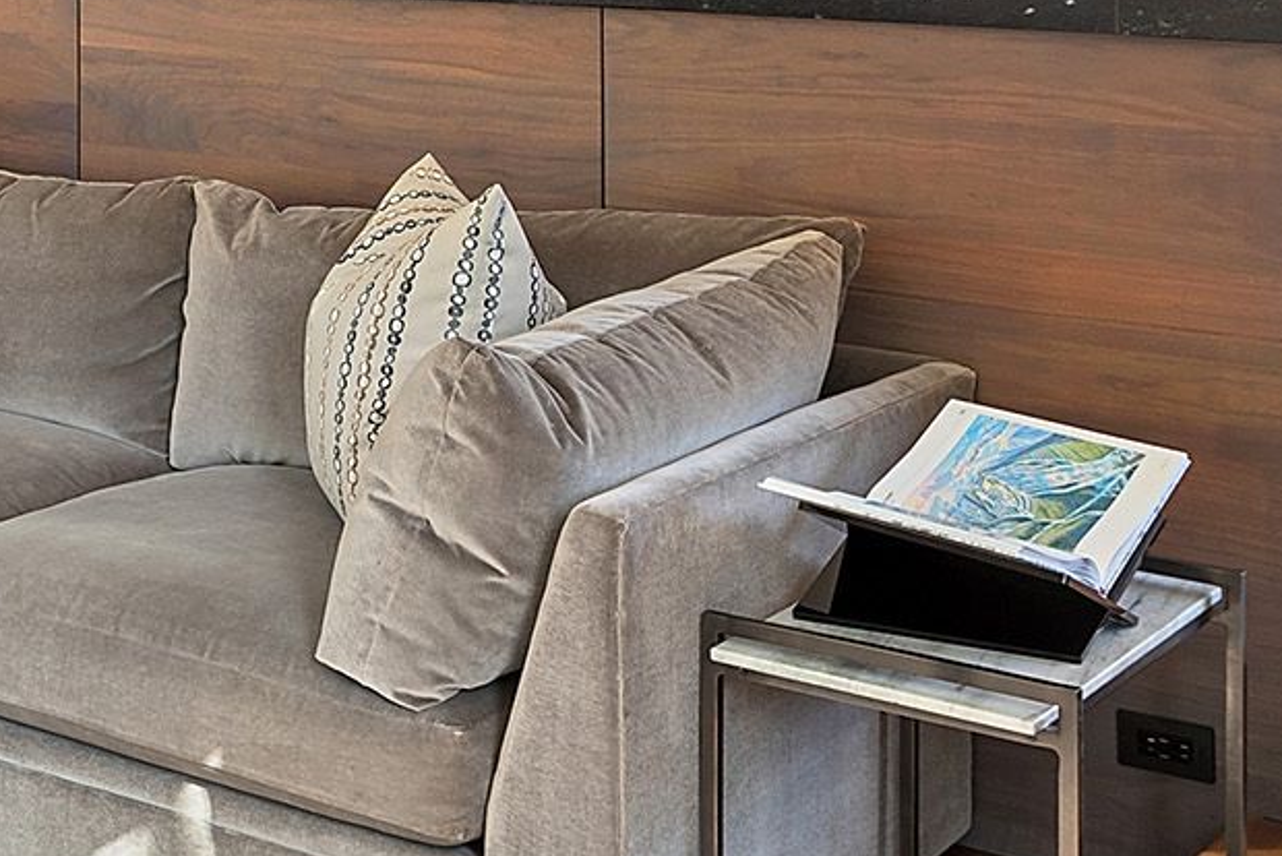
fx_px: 2636
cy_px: -203
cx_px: -163
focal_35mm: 74
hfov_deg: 25.2
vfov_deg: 17.5
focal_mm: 17
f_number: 7.1
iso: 100
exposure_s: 1/1.67
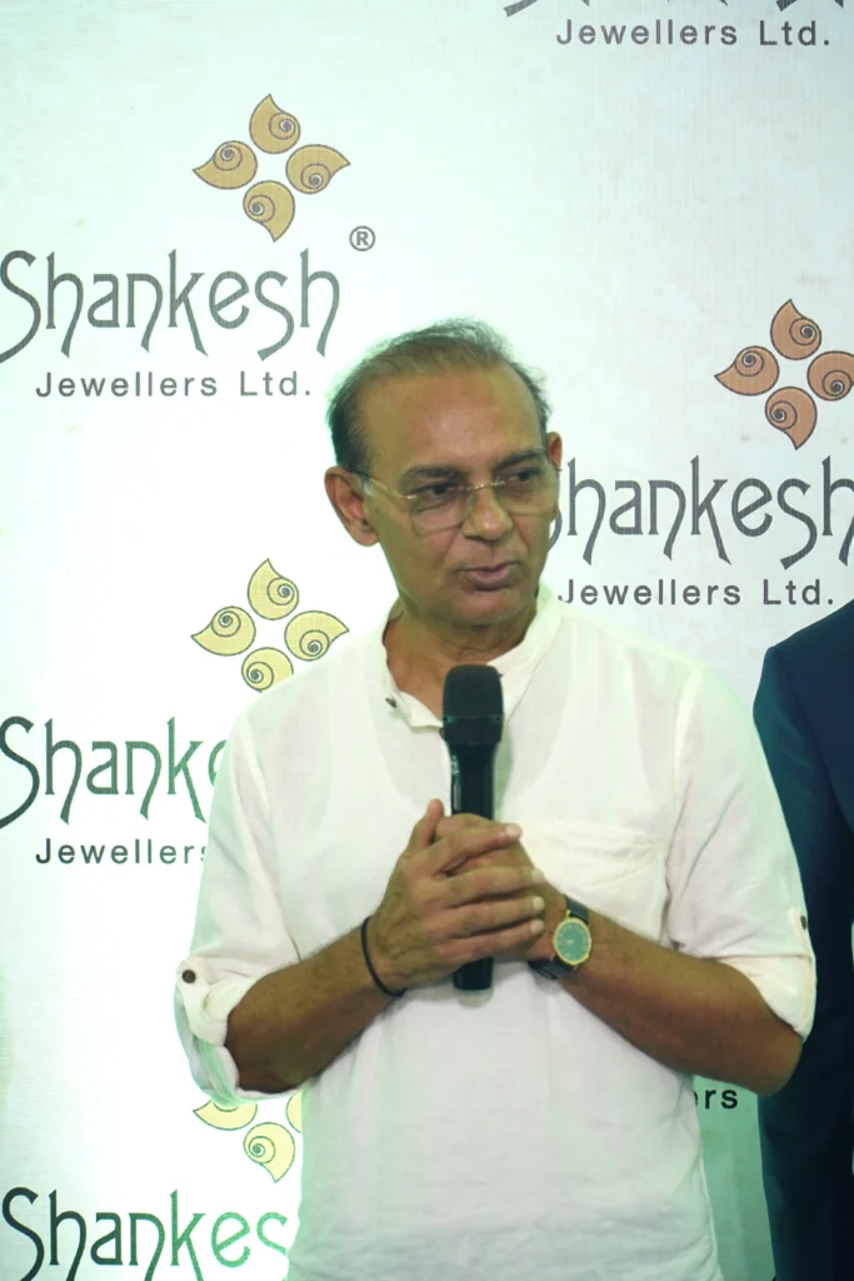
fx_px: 4162
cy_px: 640
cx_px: 427
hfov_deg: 11.7
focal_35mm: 117
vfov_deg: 17.5
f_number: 4
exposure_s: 1/125
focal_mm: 78
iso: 640
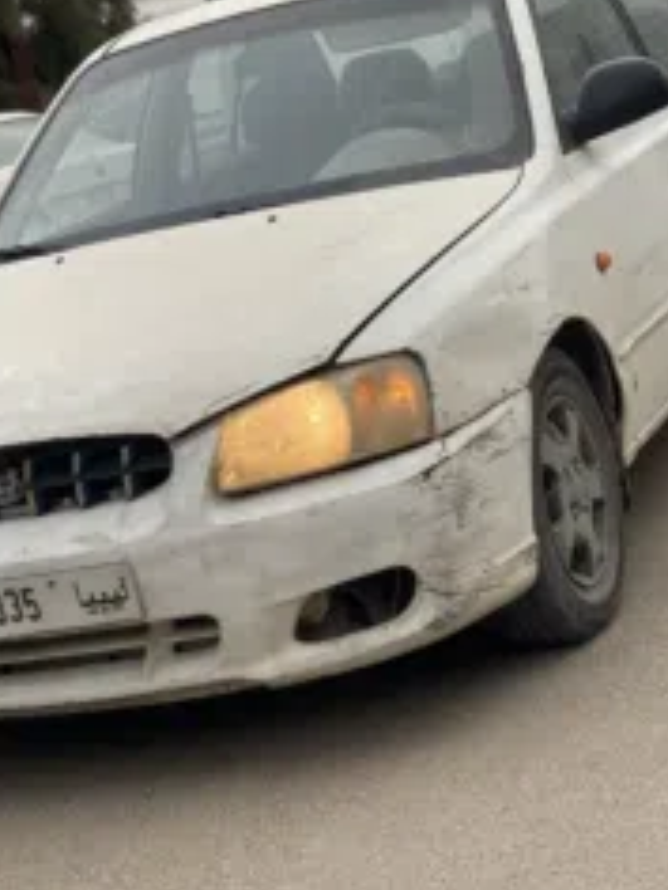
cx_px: 253
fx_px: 2264
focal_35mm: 88
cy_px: 396
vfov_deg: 22.2
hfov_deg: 16.8
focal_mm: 6
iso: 20
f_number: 2
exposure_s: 1/749
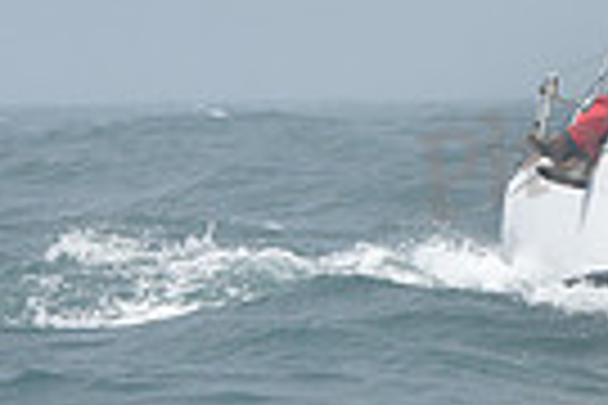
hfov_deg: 4.0
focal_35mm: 514
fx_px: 8680
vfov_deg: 2.7
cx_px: 1288
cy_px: 277
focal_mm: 120
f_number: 11
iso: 320
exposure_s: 1/800
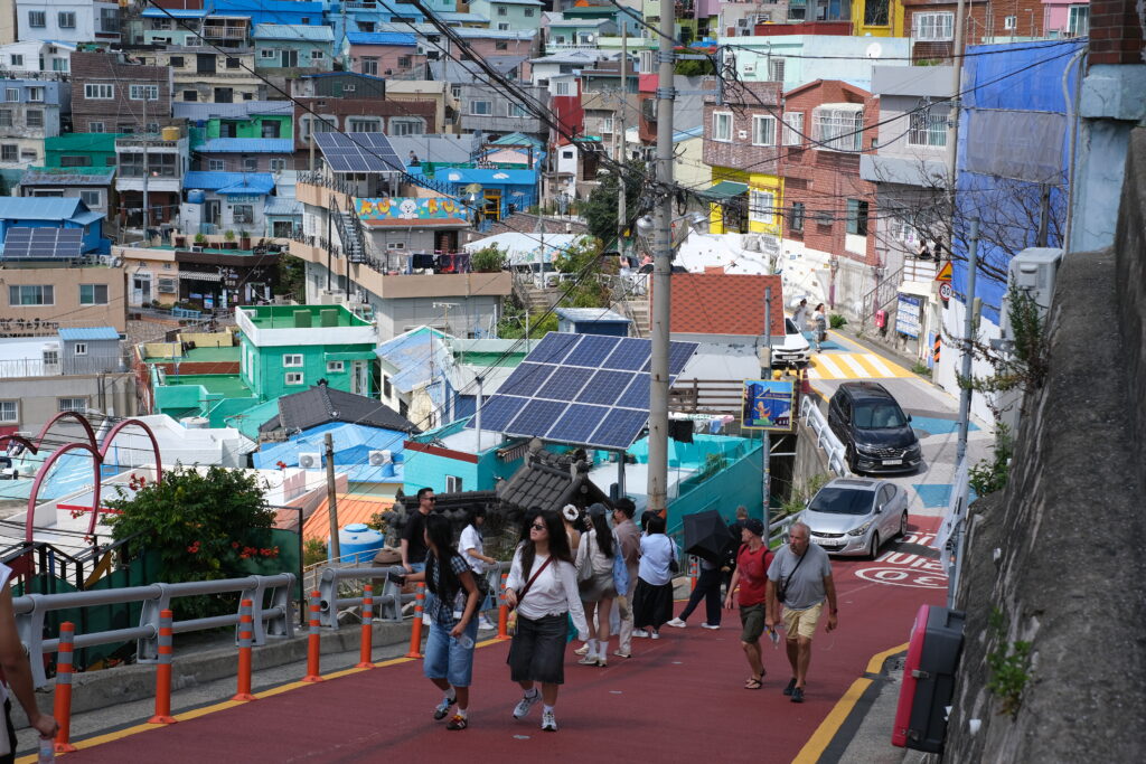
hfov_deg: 37.5
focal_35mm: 53
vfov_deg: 25.5
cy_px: 382
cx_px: 573
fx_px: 1687
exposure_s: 1/900
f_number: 5
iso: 160
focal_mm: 35
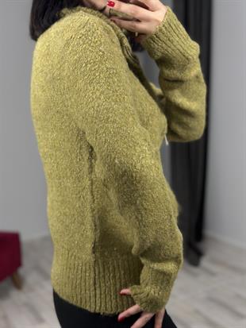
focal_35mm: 48
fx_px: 455
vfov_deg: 39.6
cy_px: 164
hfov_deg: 30.3
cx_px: 123
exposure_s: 1/100
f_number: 1.78
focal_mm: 6.86
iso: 80
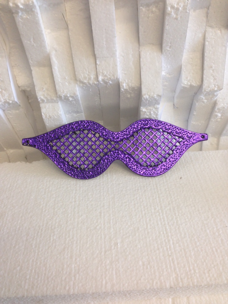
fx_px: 290
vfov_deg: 55.4
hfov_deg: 42.9
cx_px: 114
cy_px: 152
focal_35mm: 33
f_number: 2.4
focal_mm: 4.12
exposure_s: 1/20
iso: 64
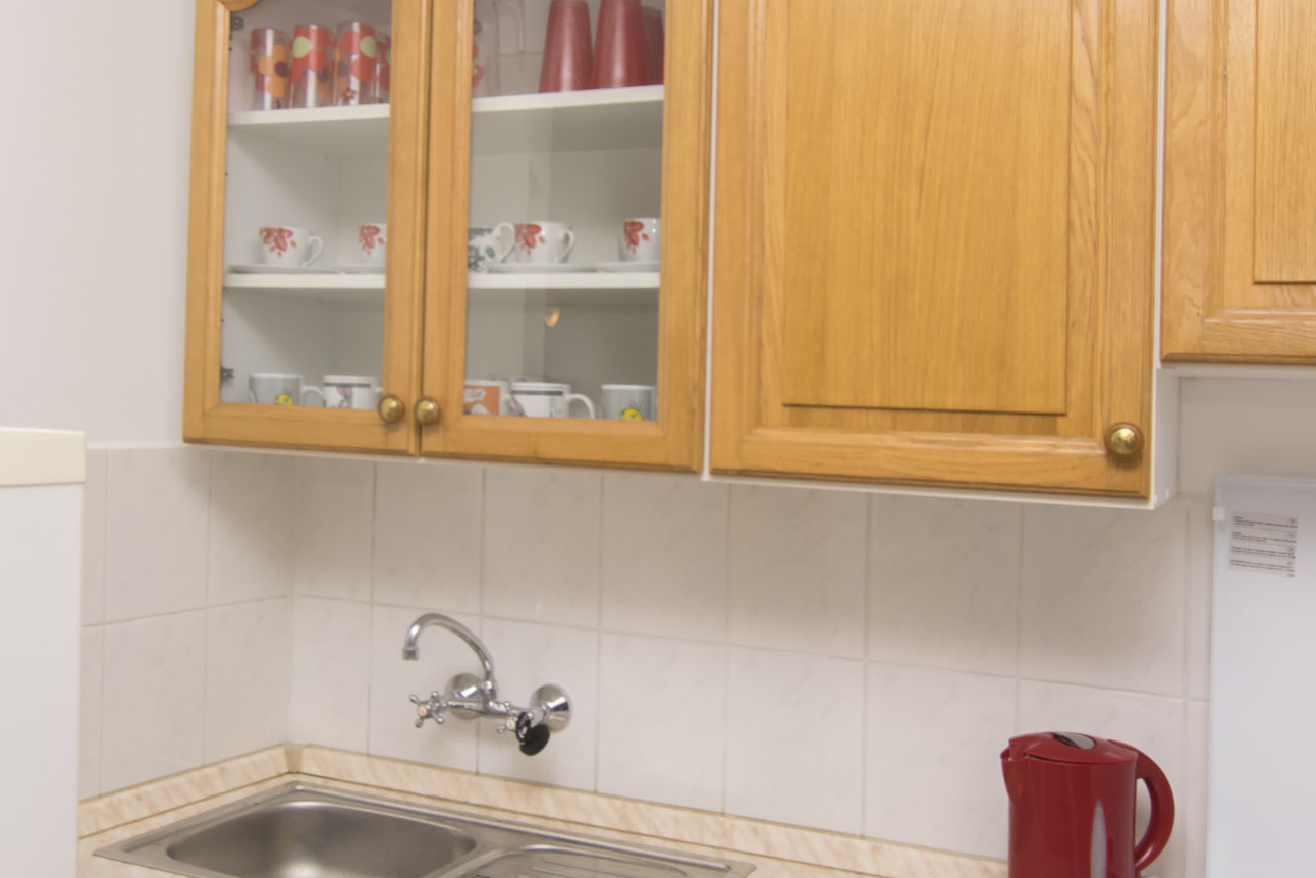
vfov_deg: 34.2
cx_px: 592
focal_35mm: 39
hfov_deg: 49.5
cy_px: 410
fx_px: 1426
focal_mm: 12
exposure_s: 1/160
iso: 200
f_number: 5.6
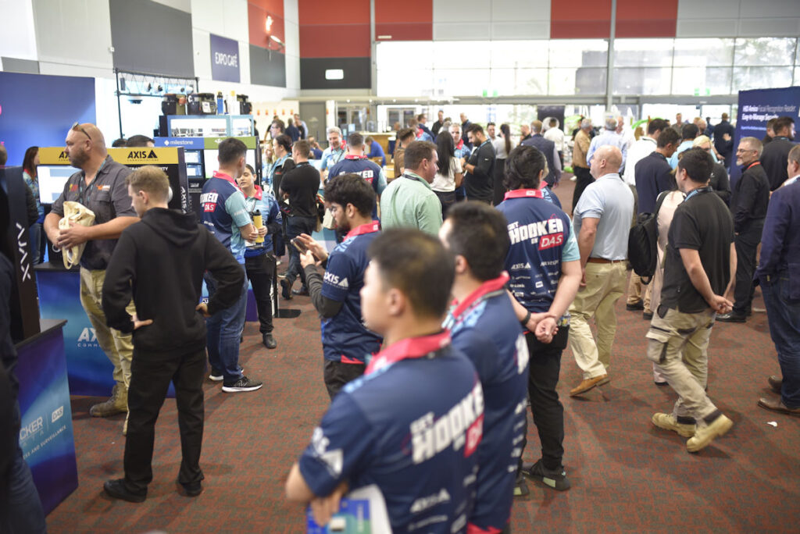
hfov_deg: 54.4
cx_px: 400
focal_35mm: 35
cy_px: 267
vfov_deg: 37.9
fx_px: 778
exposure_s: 1/60
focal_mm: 35
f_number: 1.8
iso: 800
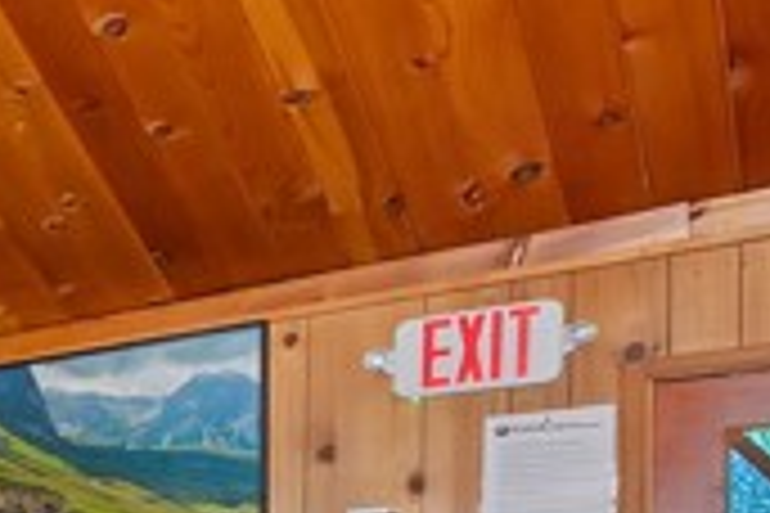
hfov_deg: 23.0
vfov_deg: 21.9
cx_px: -554
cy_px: 655
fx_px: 1198
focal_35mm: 56
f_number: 8
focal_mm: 10
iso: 400
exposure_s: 1/30
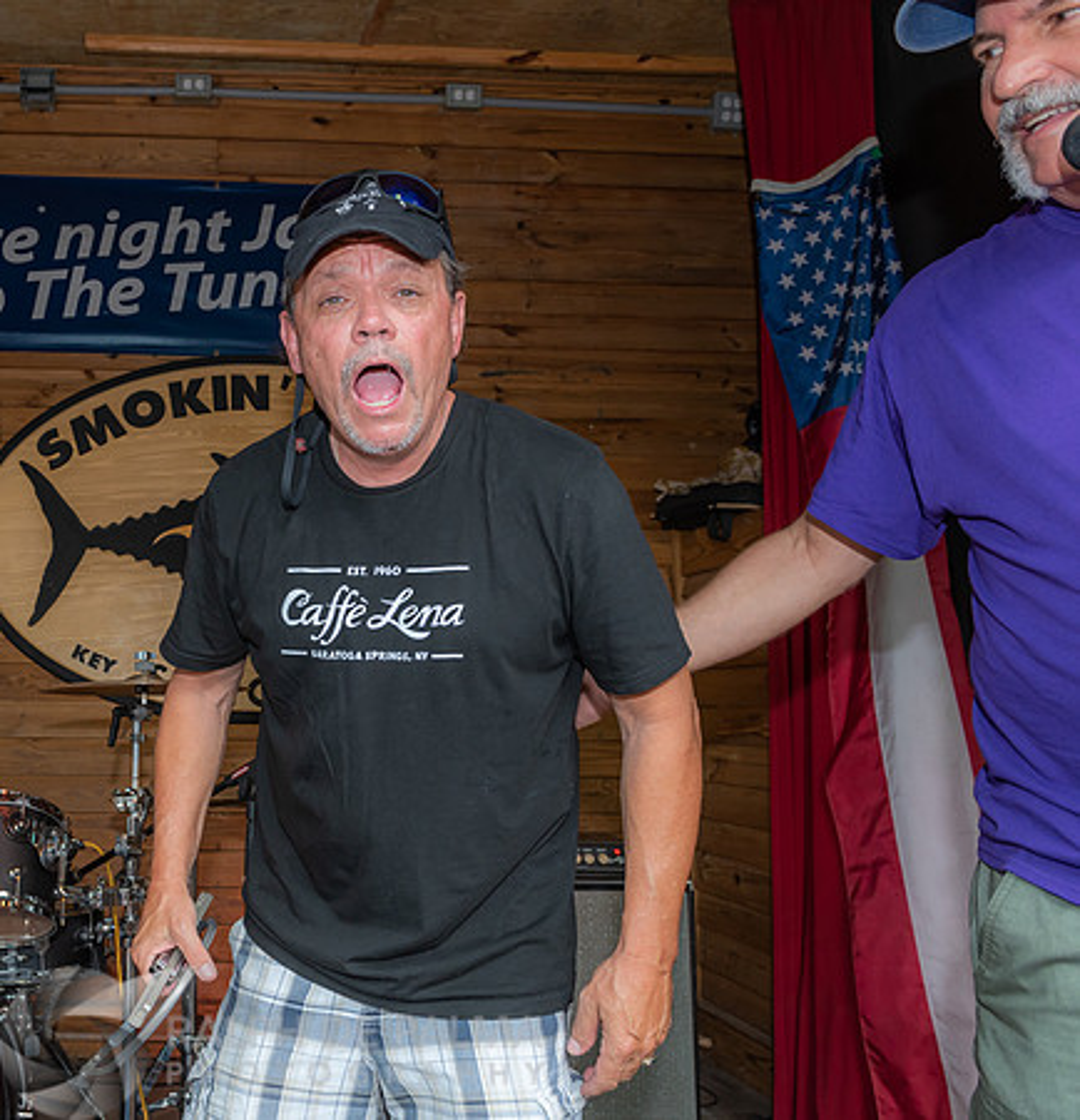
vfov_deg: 51.9
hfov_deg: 47.6
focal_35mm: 32
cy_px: 575
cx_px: 218
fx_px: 1150
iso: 800
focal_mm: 24
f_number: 5.6
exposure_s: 1/160
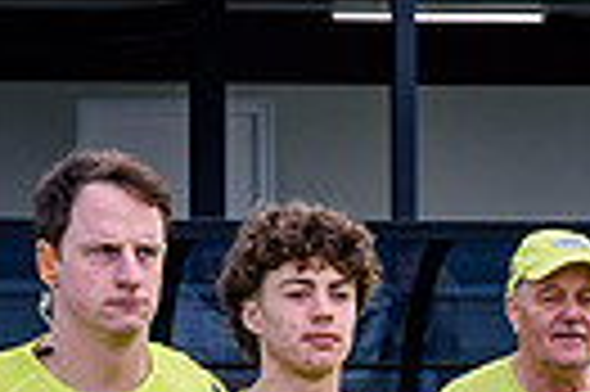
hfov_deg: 4.4
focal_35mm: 473
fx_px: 7742
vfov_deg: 2.9
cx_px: 621
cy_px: 750
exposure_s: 1/160
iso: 100
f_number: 5.6
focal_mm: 44
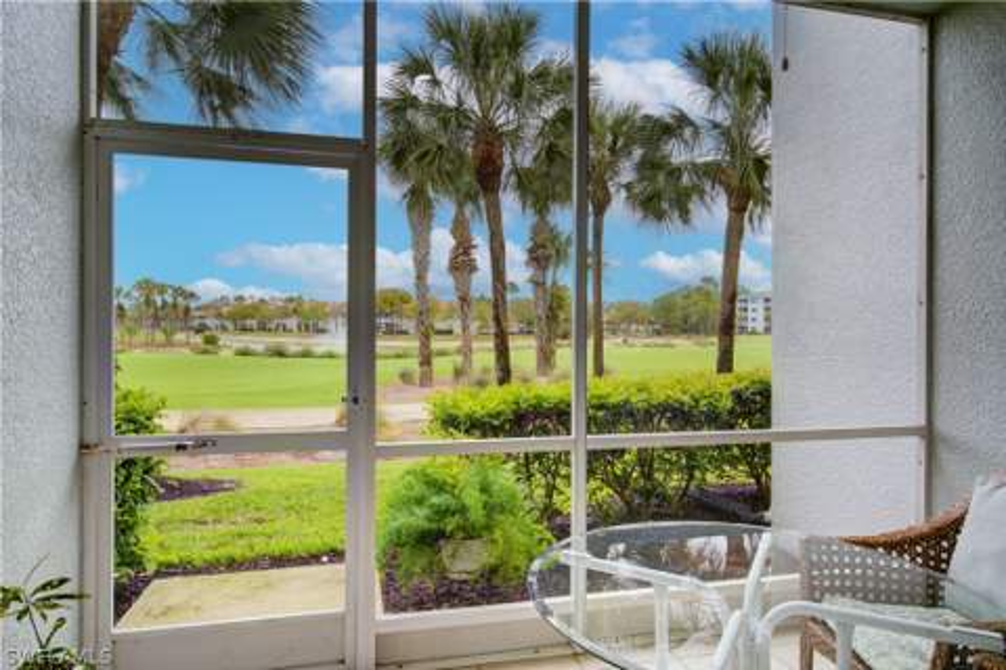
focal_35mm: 21
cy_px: 335
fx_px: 587
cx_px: 503
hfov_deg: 81.2
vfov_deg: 59.5
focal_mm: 21
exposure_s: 1/30
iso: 100
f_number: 8
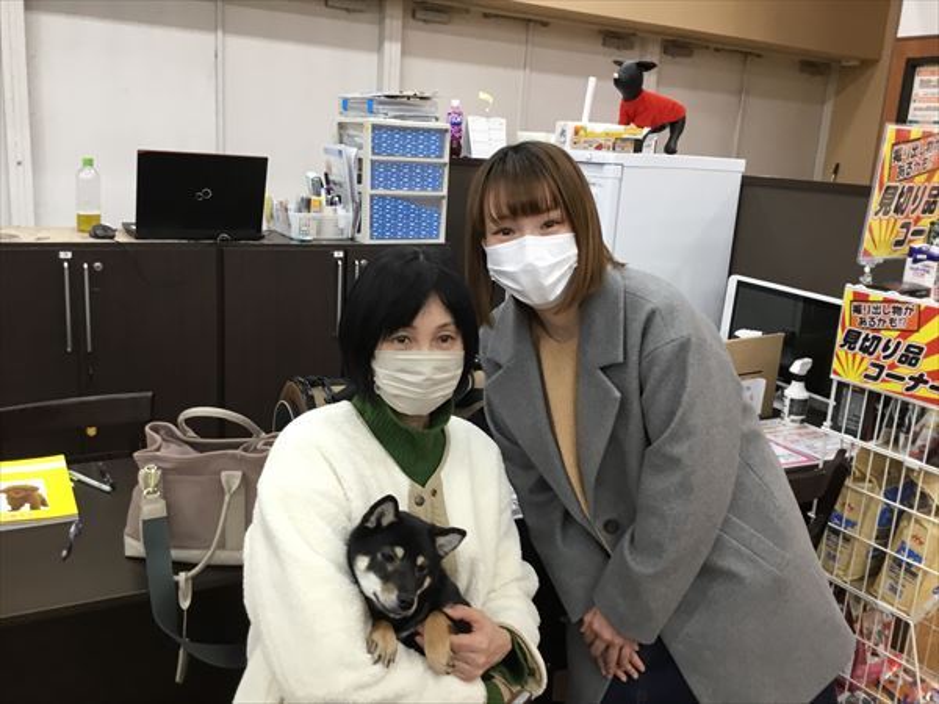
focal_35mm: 31
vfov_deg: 45.4
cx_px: 470
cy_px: 352
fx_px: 841
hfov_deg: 58.4
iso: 80
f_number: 2.4
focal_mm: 3.3
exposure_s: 1/33
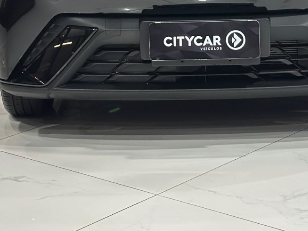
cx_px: 198
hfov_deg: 16.1
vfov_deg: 11.8
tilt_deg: -7.9
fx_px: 1086
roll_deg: +0.7
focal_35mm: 122
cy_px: -62
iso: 250
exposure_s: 1/120
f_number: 1.78
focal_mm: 6.86
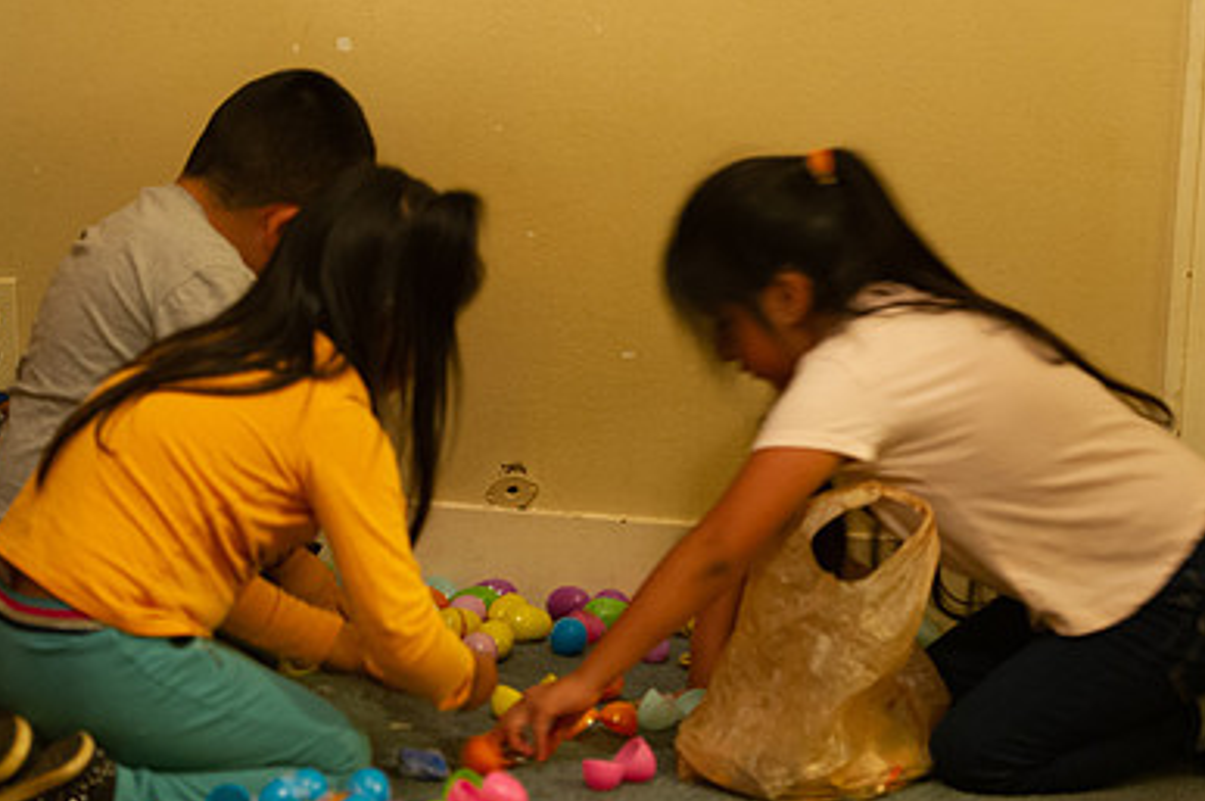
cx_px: 514
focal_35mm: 165
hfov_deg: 12.5
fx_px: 5516
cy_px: 340
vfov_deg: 8.3
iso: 2500
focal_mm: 110
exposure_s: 1/30
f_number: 2.8
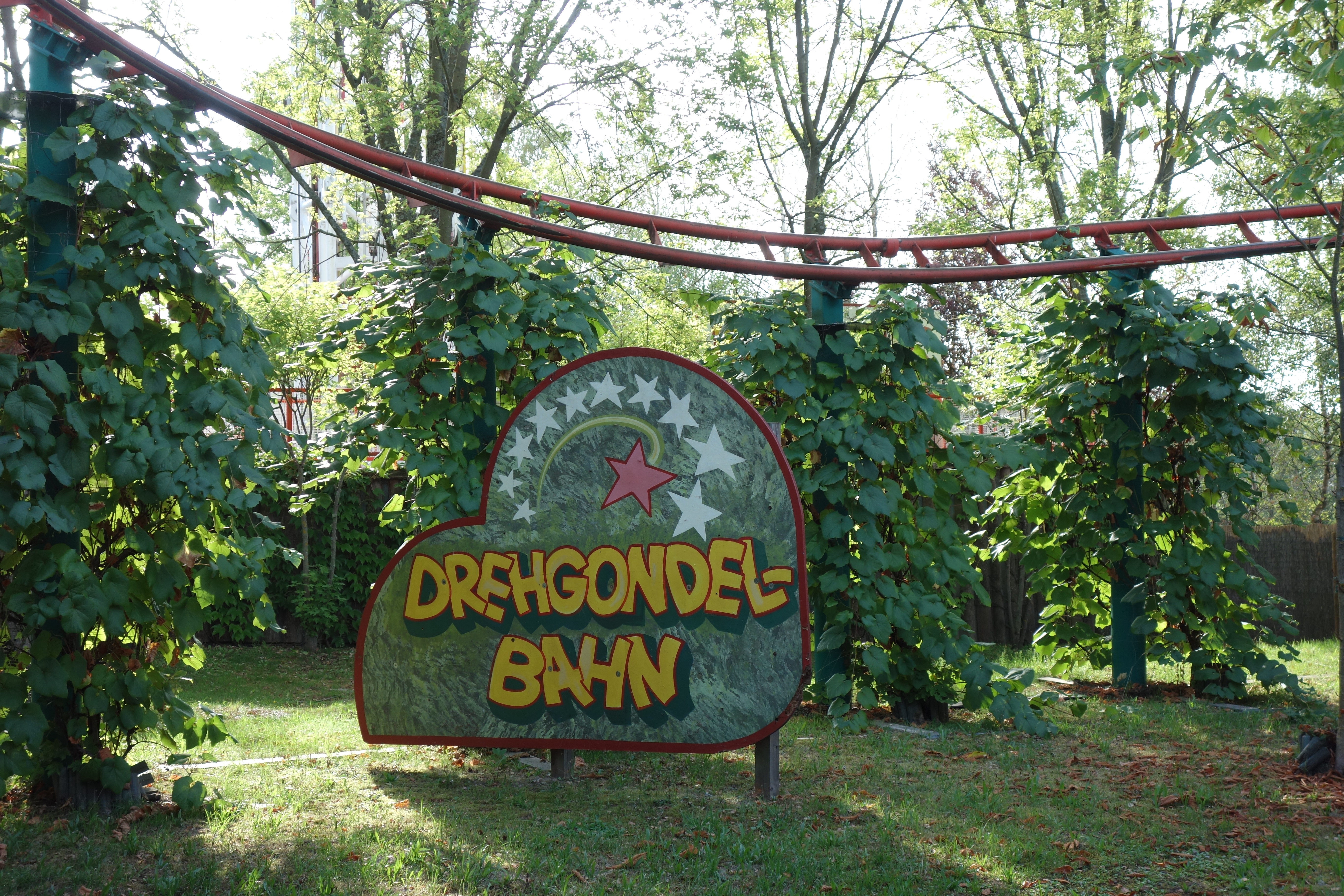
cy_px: 448
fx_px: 1829
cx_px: 672
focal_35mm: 49
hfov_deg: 40.3
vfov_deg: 27.5
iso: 125
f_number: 3.5
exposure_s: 1/160
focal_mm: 18.02
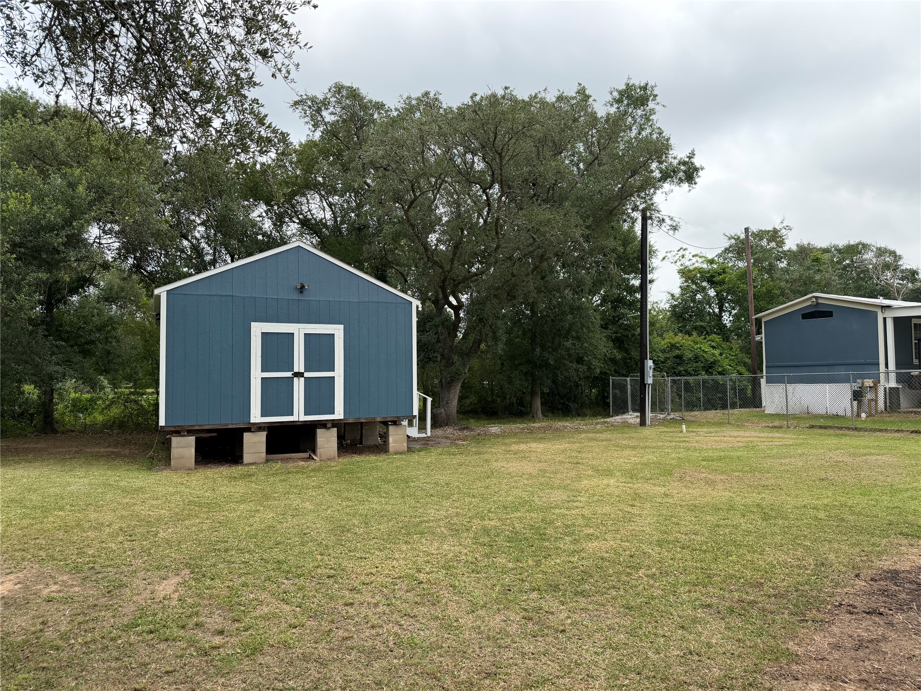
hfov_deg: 71.6
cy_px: 346
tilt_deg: +3.2
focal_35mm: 24
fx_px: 639
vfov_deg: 56.8
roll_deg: +1.0
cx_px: 460
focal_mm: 6.76
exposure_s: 1/3759
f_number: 1.78
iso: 100
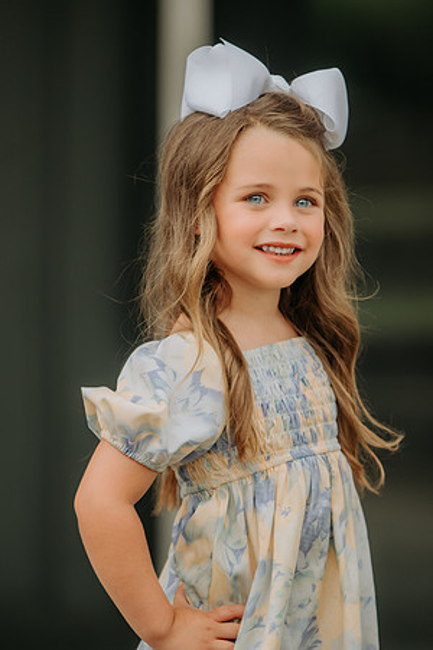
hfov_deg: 4.6
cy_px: 325
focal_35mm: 300
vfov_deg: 6.9
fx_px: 5412
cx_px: 216
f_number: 2.8
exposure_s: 1/200
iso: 200
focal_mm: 200
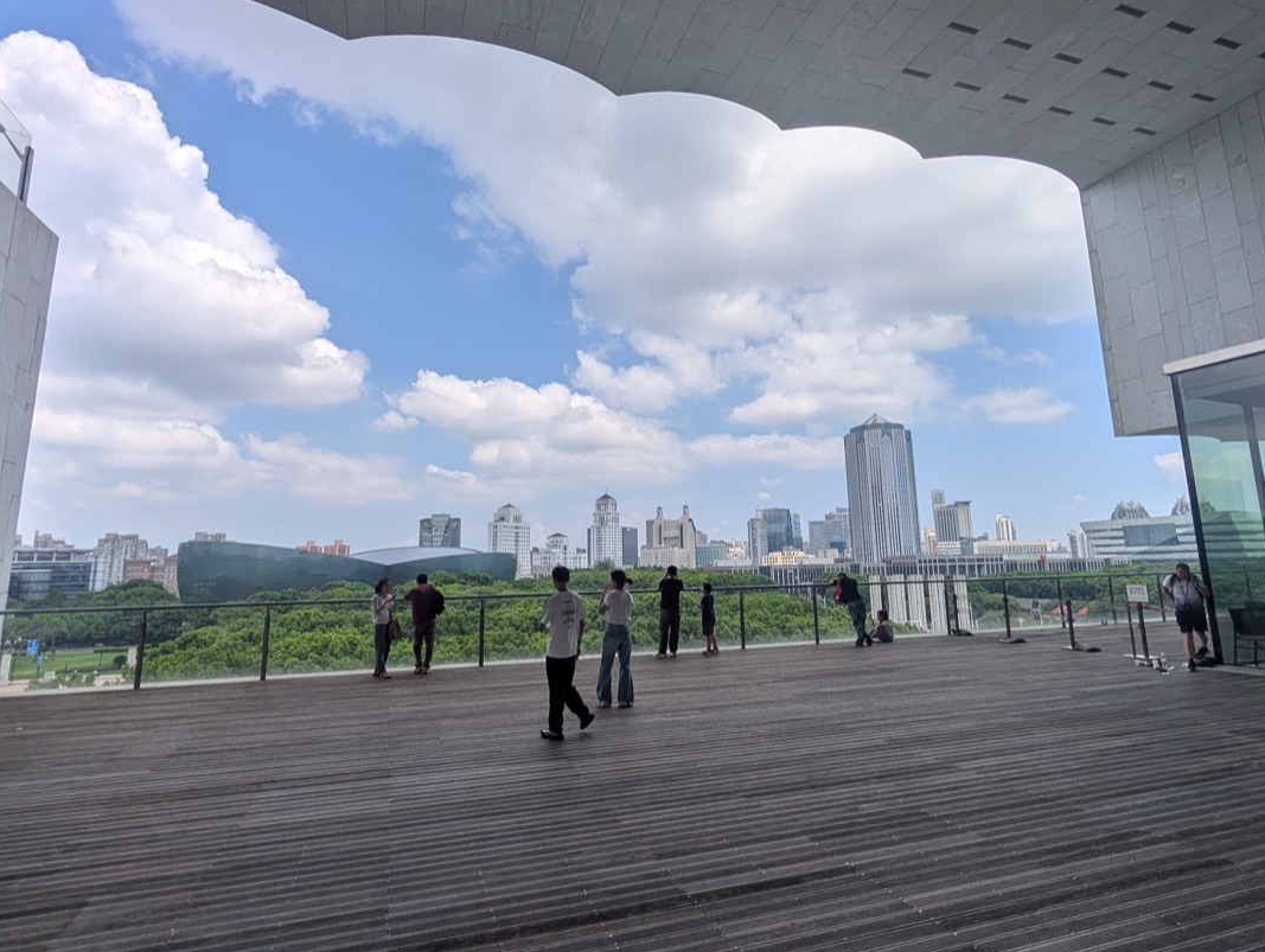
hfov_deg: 87.7
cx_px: 653
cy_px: 427
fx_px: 659
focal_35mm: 18
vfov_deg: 71.5
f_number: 1.7
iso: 53
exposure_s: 1/3077
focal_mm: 2.02
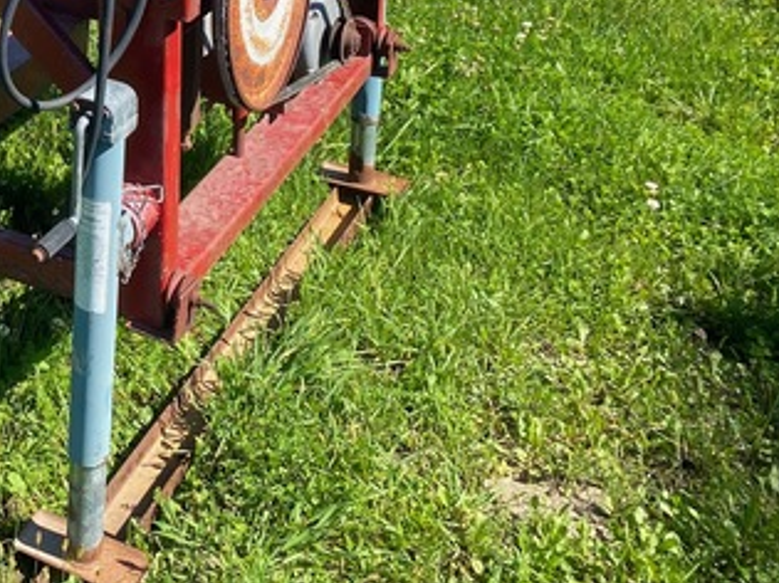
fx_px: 1485
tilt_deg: -19.0
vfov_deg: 20.5
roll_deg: -0.5
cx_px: -205
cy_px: -156
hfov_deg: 25.7
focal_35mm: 66
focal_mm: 4.25
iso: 32
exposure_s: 1/1114
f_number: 1.8
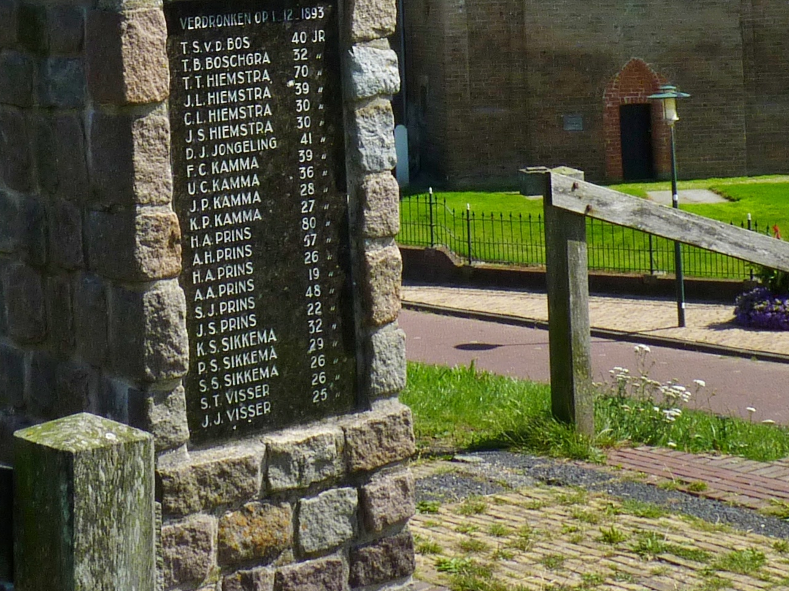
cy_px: -85
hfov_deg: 23.1
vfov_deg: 16.9
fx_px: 1914
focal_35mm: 84
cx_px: 236
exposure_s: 1/500
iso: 80
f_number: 5.6
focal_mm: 4.8
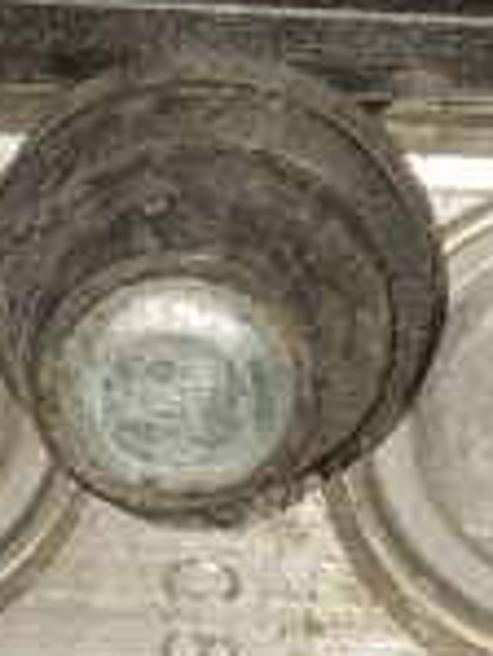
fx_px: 3205
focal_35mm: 169
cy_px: -192
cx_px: 524
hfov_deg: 8.7
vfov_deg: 11.4
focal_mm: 4
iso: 80
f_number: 1.8
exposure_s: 1/50
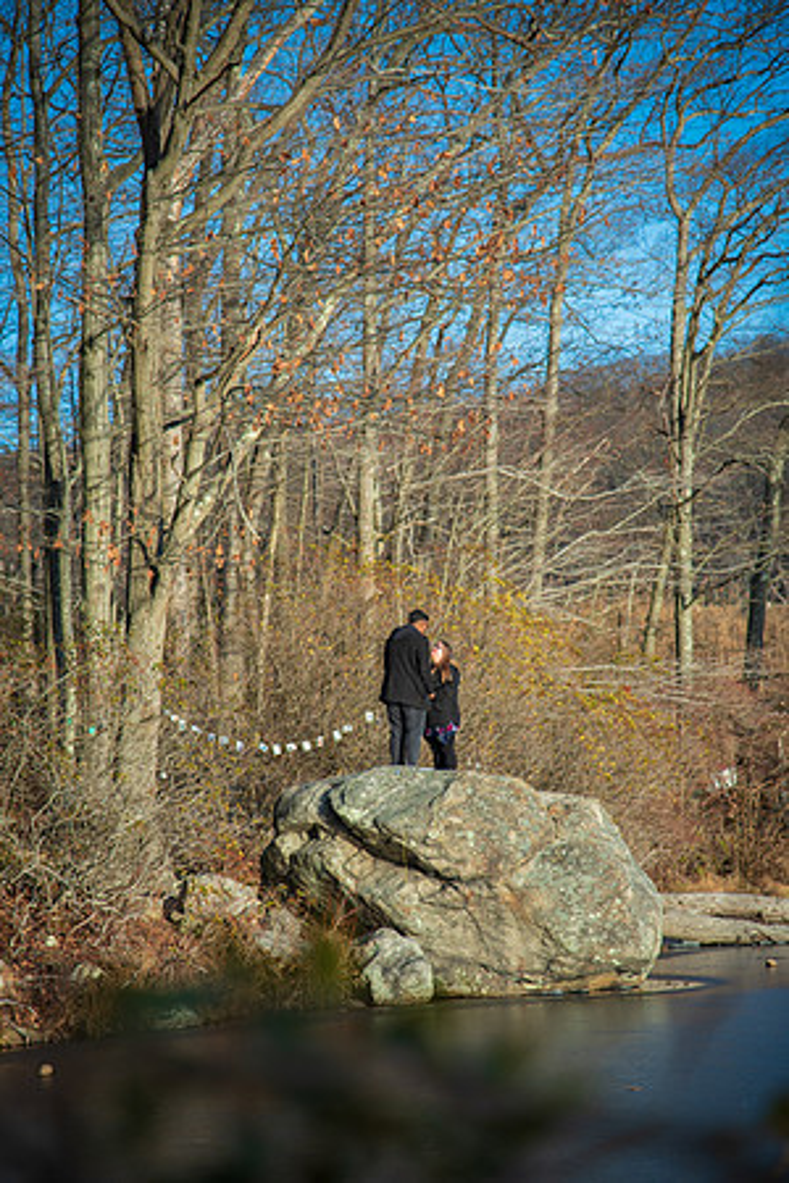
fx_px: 3945
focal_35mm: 120
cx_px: 394
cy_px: 592
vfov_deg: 17.1
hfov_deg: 11.4
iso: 100
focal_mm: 120
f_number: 4
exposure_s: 1/400
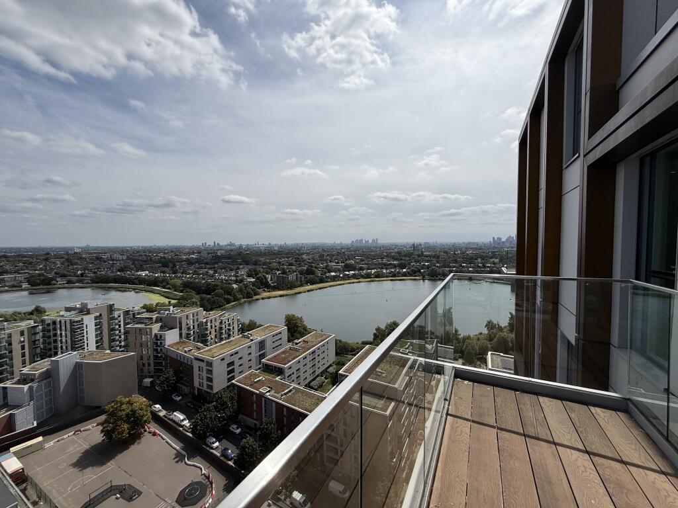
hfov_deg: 102.1
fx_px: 274
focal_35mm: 14
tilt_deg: -1.4
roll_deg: -0.6
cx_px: 339
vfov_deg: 85.7
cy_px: 254
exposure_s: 1/6173
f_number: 2.2
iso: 50
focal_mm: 2.22
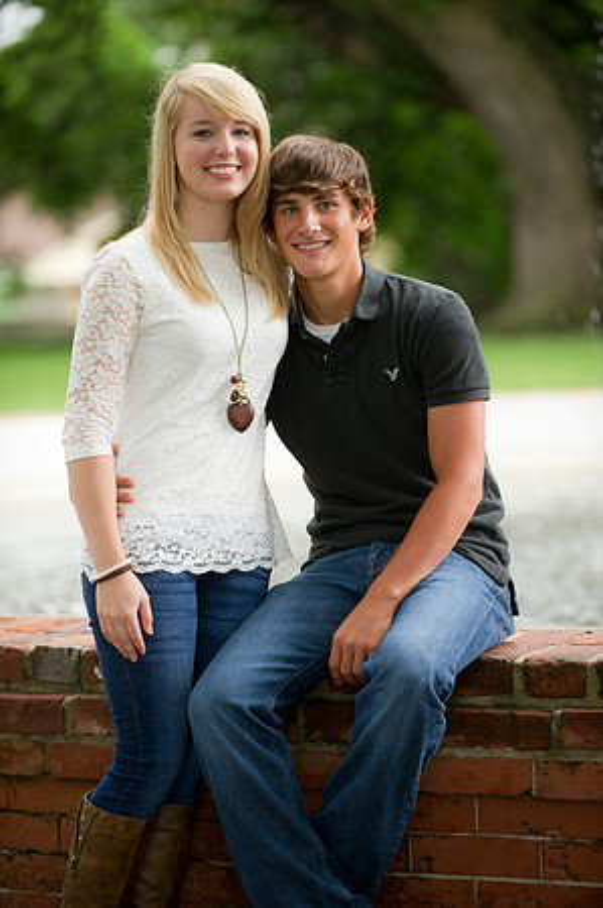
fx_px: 3777
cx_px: 302
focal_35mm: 150
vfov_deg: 13.7
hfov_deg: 9.1
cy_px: 454
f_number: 2.8
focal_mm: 150
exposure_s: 1/250
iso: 640
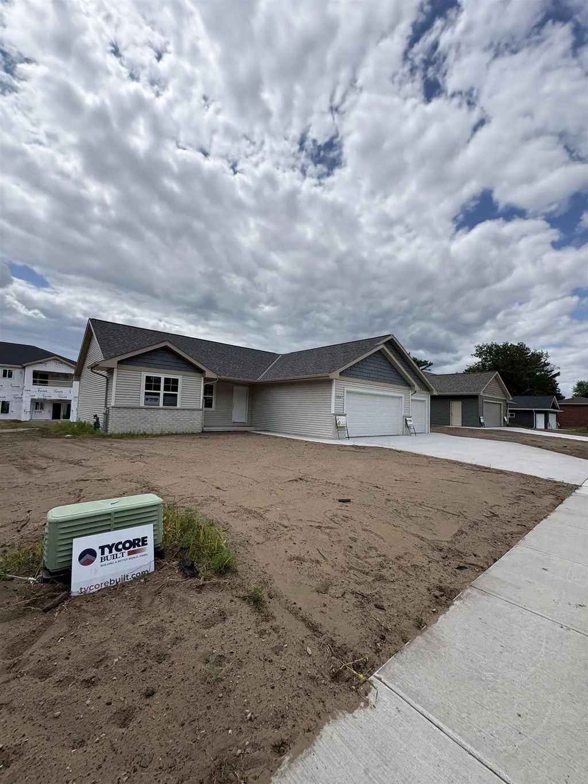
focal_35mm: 14
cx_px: 294
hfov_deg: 85.7
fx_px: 317
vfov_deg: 102.1
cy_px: 392
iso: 50
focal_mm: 2.22
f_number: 2.2
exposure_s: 1/3390
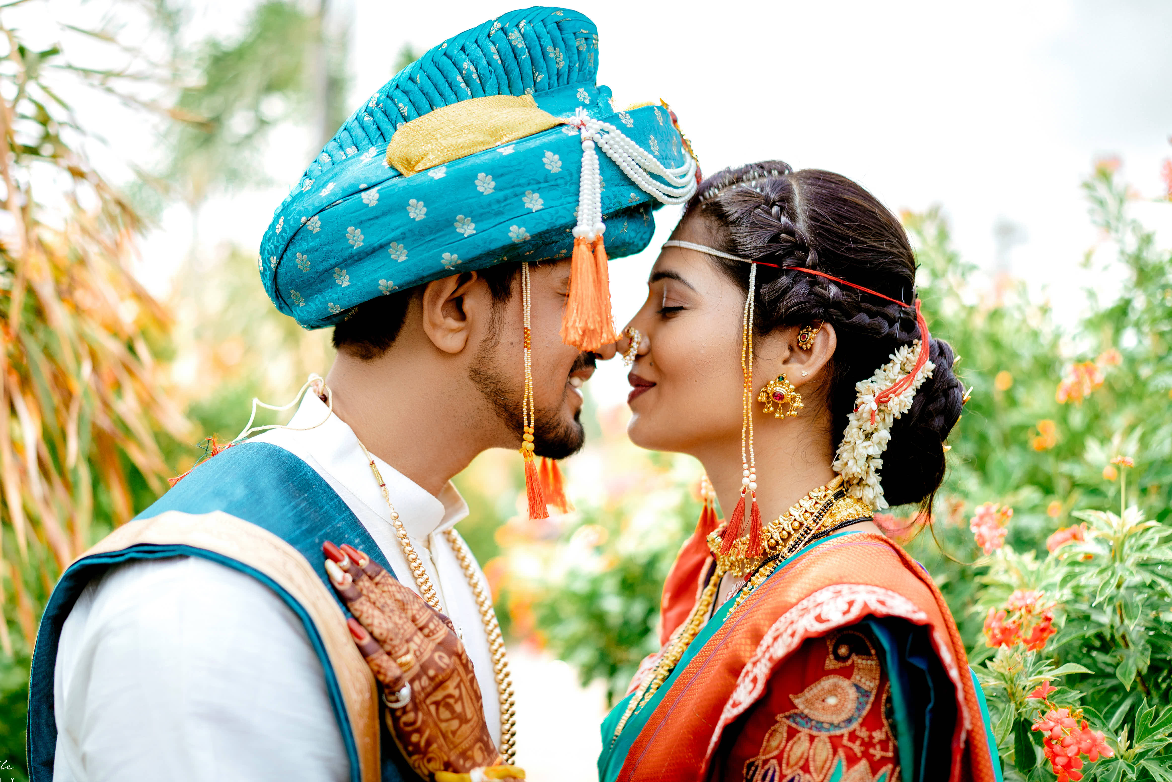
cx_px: 545
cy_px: 426
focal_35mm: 45
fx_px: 1465
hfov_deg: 43.6
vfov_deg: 29.8
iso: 200
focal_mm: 35
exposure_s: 1/2500
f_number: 1.4
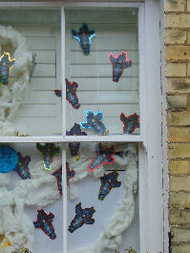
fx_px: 410
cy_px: 163
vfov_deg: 34.1
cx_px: 70
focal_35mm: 56
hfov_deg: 26.0
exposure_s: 1/80
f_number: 3.8
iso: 100
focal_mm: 6.4
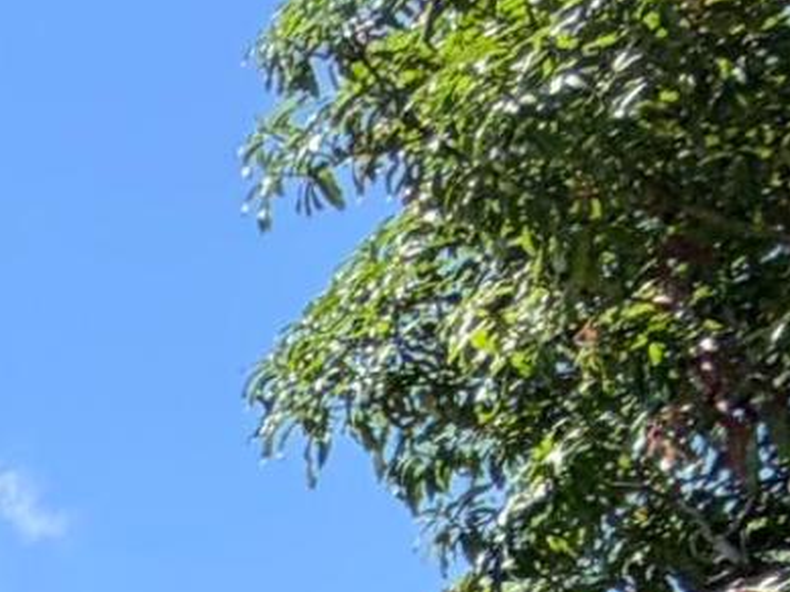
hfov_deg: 11.2
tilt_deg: +11.2
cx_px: -1600
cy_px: 1843
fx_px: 2373
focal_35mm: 104
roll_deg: -0.2
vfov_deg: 10.0
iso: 32
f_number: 2.2
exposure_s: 1/770
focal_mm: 2.22
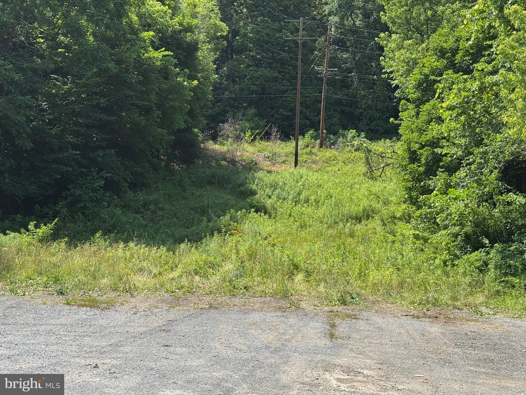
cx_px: 263
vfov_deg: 30.3
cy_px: 198
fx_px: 729
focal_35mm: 48
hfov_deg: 39.7
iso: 64
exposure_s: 1/2415
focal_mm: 6.76
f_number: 1.78
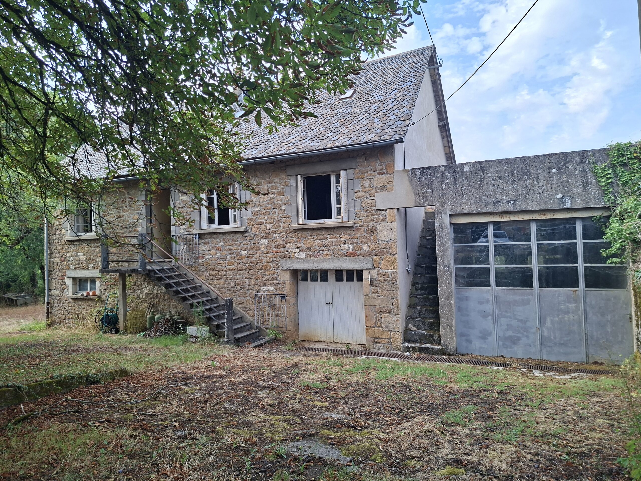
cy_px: 240
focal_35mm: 23
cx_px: 320
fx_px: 426
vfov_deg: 58.9
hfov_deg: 73.9
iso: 50
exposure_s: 1/290
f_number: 1.8
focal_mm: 5.54
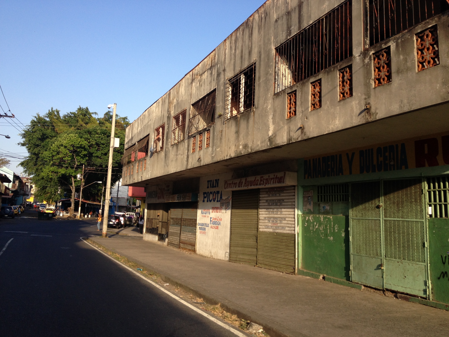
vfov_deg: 40.7
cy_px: 168
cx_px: 224
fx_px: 454
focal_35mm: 35
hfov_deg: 52.6
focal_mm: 4.28
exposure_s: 1/778
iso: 50
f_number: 2.4
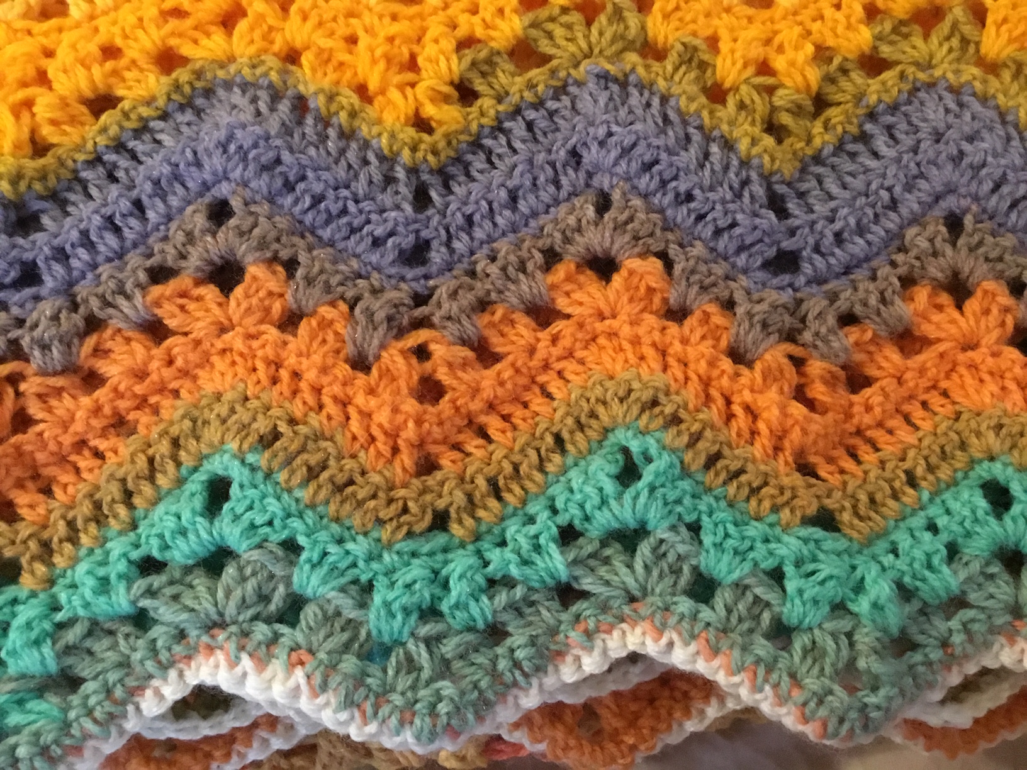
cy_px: 385
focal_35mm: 31
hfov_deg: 58.4
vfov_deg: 45.4
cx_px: 514
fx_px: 920
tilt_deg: -75.7
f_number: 2.4
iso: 250
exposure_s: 1/15
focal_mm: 3.3
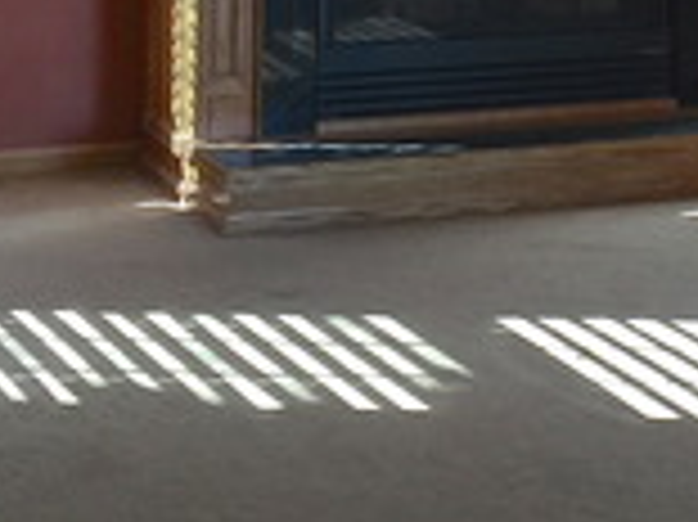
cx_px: 689
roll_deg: -0.6
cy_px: -189
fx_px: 2418
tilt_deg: -4.8
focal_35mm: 120
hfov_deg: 16.1
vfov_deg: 11.9
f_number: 2.2
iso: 40
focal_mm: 4.15
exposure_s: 1/30
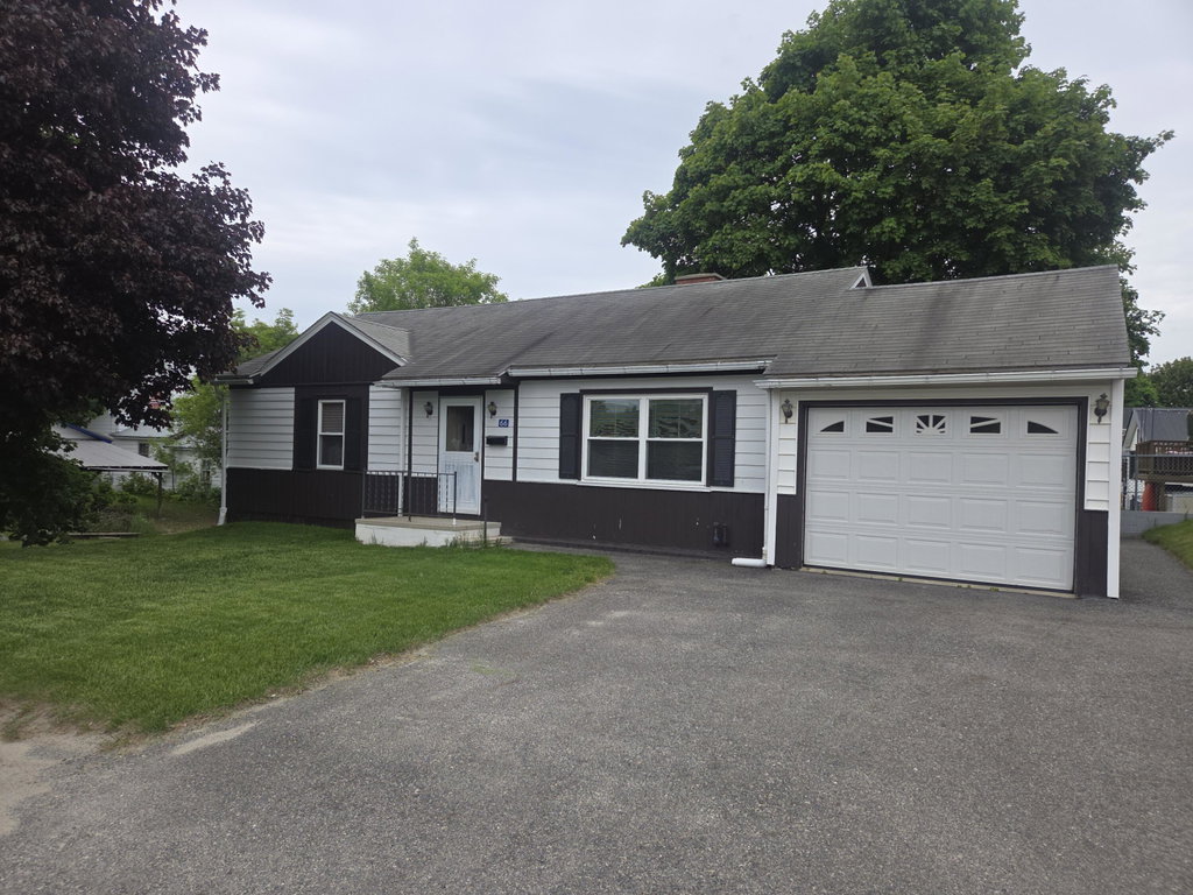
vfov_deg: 58.9
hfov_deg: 73.9
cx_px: 596
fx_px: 793
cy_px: 448
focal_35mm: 23
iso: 25
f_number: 1.8
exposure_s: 1/410
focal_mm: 5.4
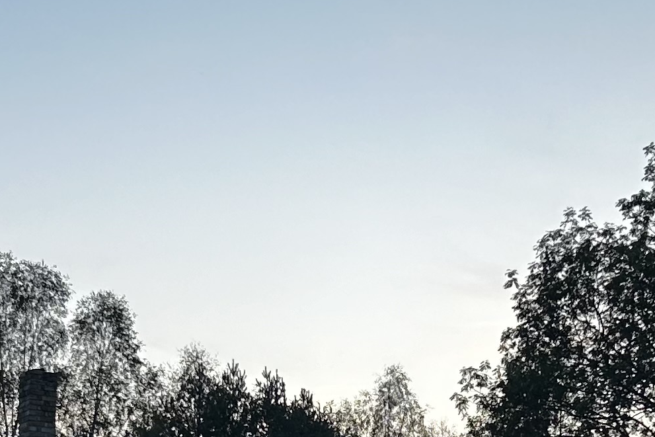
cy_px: 532
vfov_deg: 12.2
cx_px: 379
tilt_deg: +5.4
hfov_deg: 18.6
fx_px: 2002
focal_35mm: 110
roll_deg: +0.1
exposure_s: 1/170
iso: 40
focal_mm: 5.7
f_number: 1.5
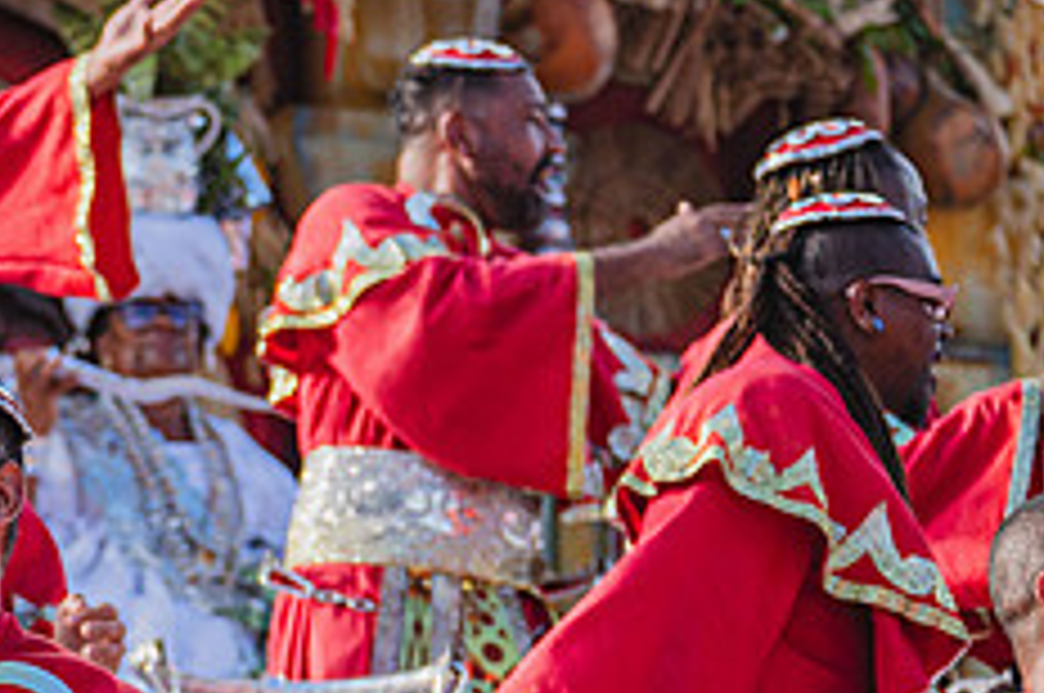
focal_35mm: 338
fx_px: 9788
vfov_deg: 4.1
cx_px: 45
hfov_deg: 6.1
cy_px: 590
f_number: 5.6
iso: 400
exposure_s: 1/1600
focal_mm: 135
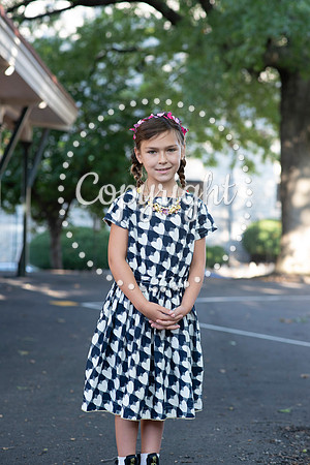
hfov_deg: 16.1
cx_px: 155
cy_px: 232
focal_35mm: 85
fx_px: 1098
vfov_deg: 23.9
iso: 800
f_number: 4.5
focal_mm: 85
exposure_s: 1/250
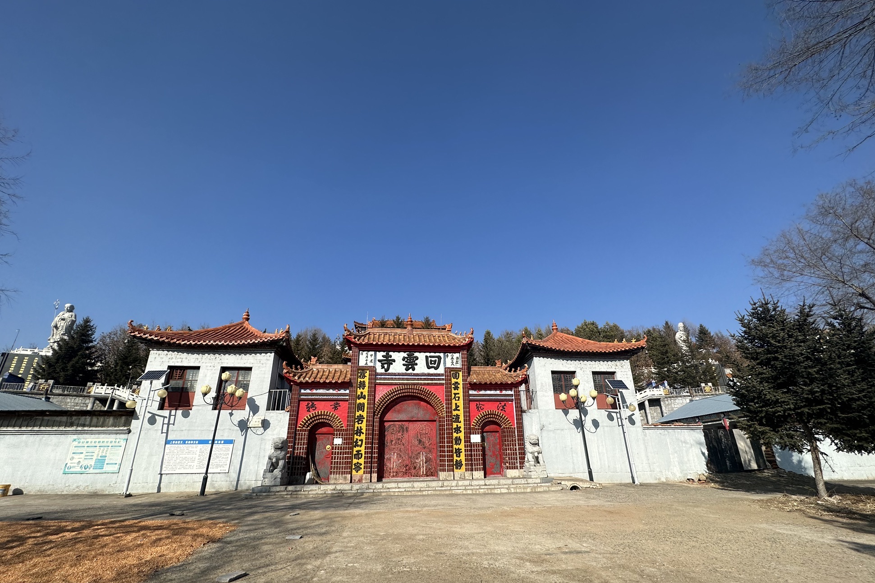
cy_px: 334
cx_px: 444
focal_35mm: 15
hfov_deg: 100.4
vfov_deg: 76.9
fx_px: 365
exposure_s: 1/2564
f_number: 2.2
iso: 50
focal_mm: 2.22
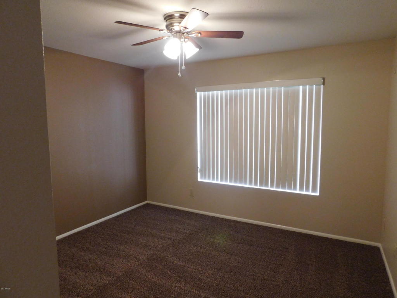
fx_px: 264
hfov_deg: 73.9
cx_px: 198
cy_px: 149
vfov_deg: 58.9
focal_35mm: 23
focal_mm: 4
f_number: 3
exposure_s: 1/30
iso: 400
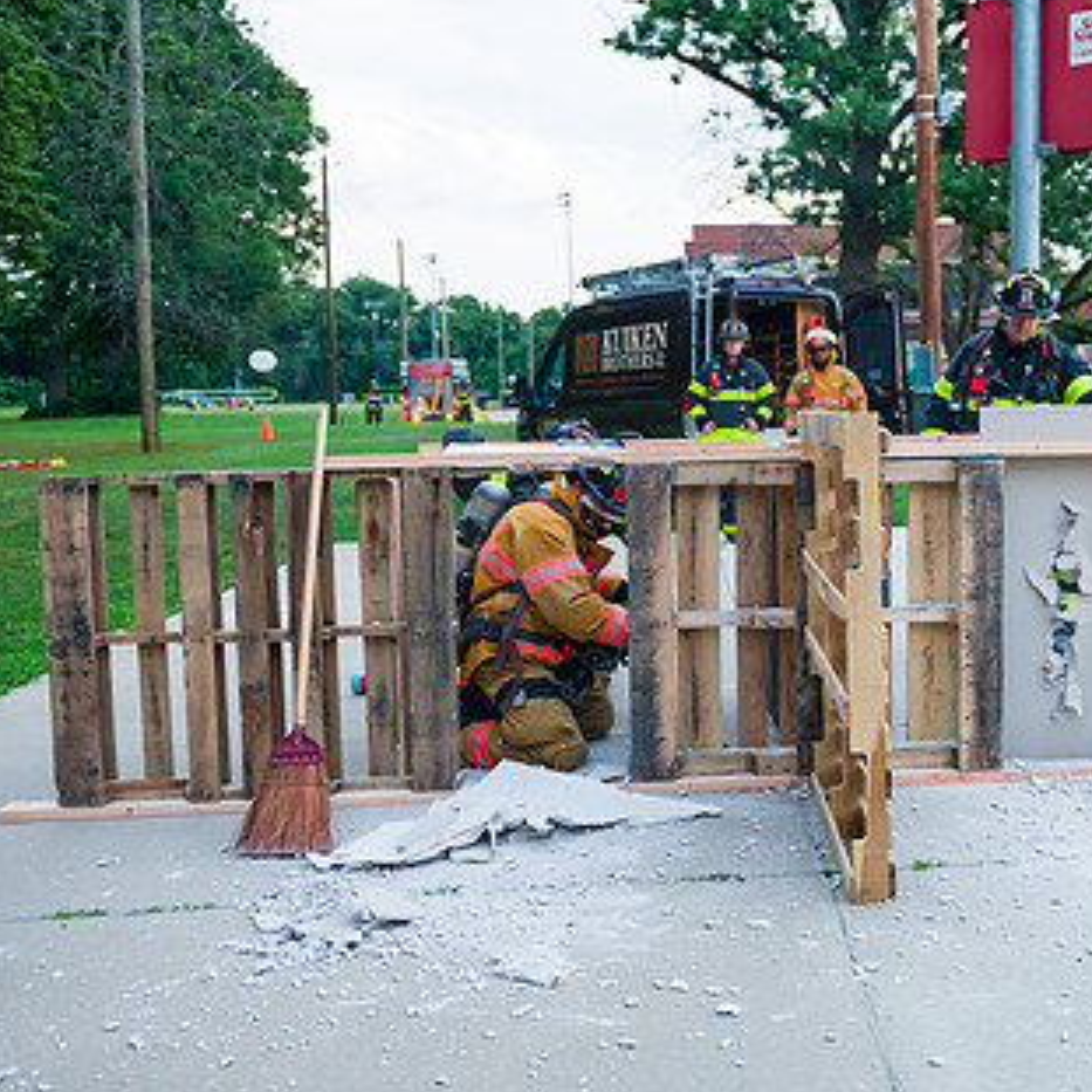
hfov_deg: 42.6
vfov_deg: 43.9
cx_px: 811
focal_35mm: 38
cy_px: 565
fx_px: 1356
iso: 1600
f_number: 3.2
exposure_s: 1/200
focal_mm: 24
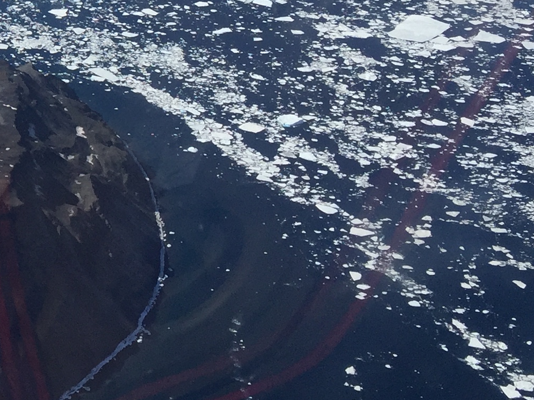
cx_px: -268
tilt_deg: -16.7
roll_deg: +2.1
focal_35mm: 94
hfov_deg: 18.5
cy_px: -74
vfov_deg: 15.2
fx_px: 1450
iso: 32
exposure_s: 1/3968
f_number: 2.2
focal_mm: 4.15
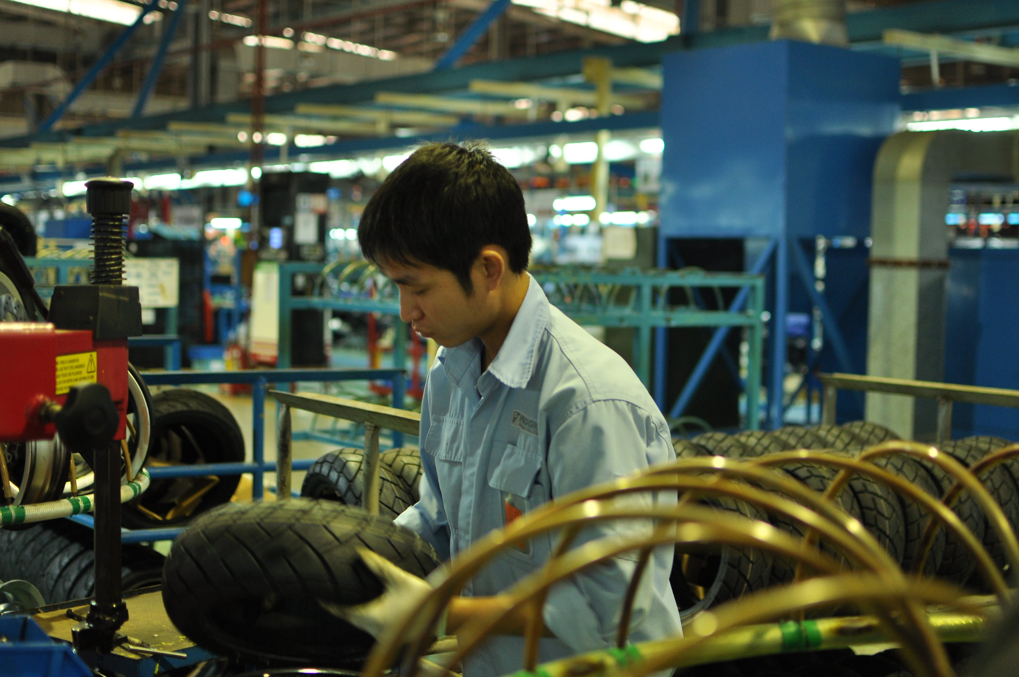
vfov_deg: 25.7
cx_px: 510
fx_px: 1484
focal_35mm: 52
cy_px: 338
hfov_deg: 37.9
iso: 500
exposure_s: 1/60
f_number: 2
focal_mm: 35
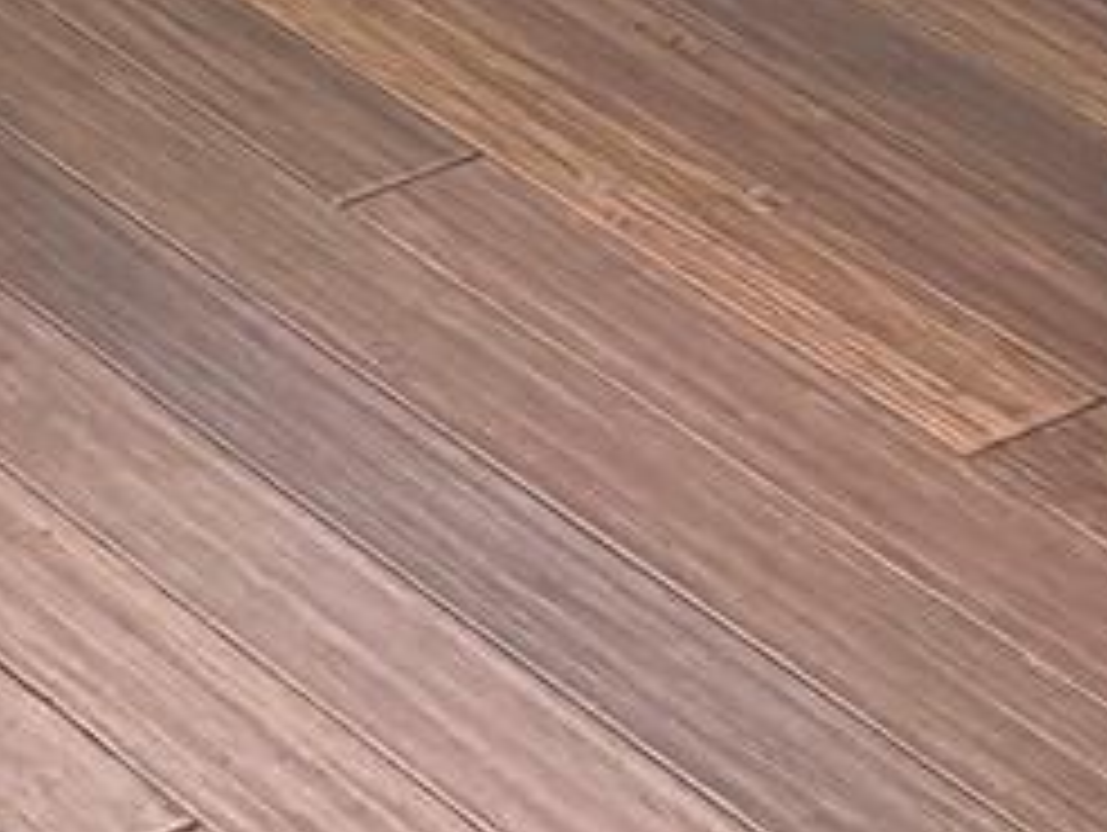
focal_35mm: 156
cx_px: -2210
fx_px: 4994
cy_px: -1133
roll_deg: -1.5
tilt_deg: -21.4
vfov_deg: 8.7
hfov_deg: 9.7
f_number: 1.78
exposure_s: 1/120
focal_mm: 6.76
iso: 250
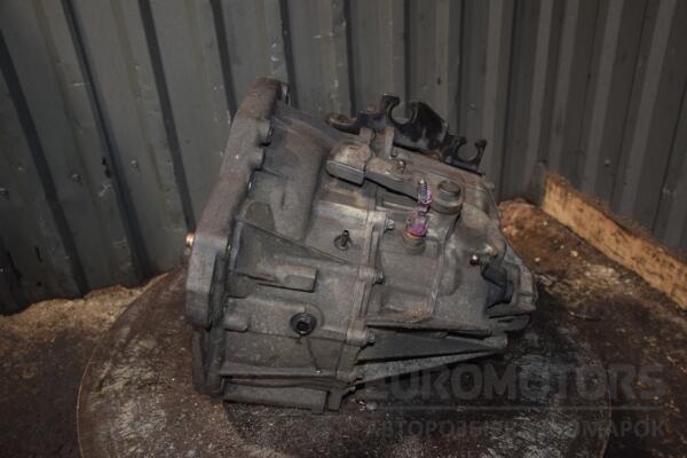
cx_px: 344
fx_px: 630
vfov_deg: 40.0
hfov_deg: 57.2
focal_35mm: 33
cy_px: 229
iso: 800
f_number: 5
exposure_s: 1/60
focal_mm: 22
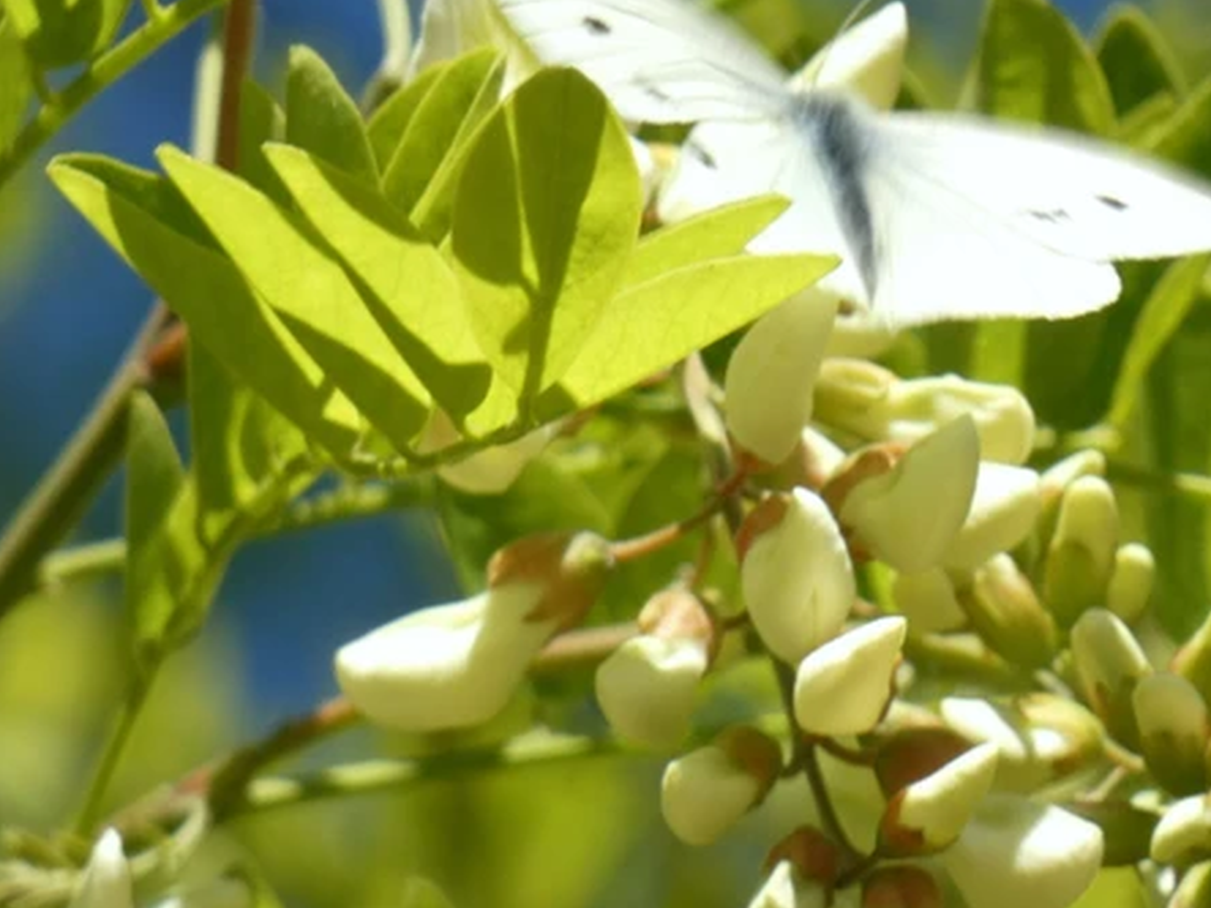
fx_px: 20151
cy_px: 300
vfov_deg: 2.6
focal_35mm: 576
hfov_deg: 3.4
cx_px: 758
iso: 80
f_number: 5.6
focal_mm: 71.7
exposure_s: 1/100
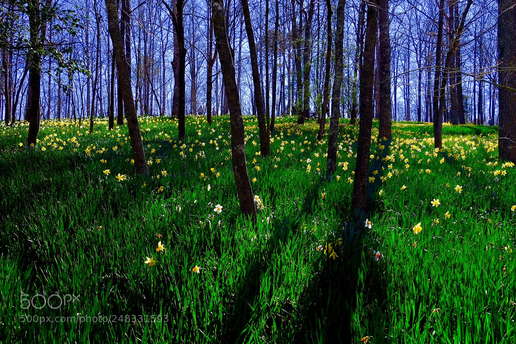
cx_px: 258
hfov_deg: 61.9
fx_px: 430
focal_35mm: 30
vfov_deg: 43.6
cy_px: 172
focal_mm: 20.1
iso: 200
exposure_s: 1/210
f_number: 8
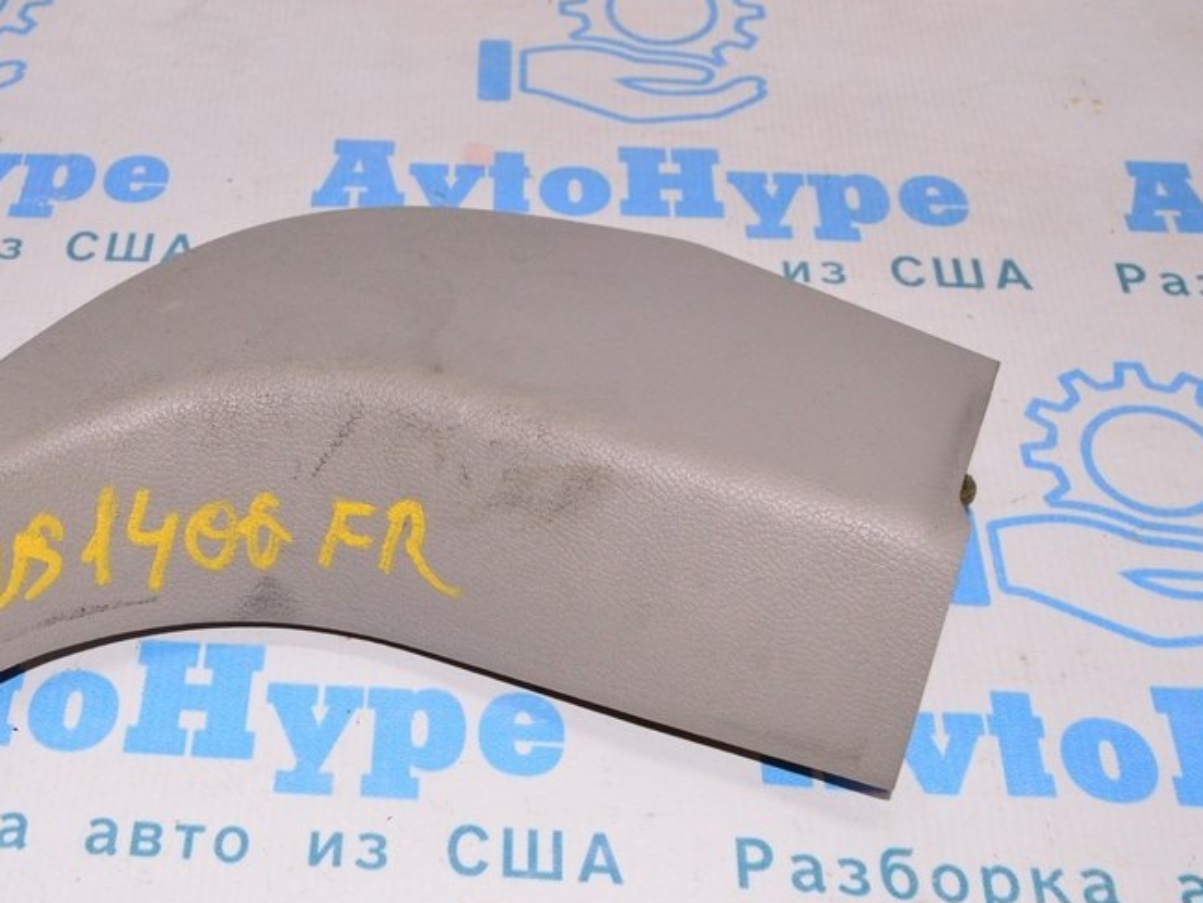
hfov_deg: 37.4
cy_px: 435
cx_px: 326
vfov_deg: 29.1
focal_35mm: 50
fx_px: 1738
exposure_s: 1/200
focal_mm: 22
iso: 1600
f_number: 8
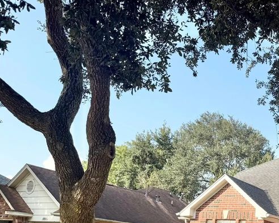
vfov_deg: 29.2
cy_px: 213
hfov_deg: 34.5
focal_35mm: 49
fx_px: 405
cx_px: 282
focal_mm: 6.76
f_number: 1.78
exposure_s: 1/2611
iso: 80
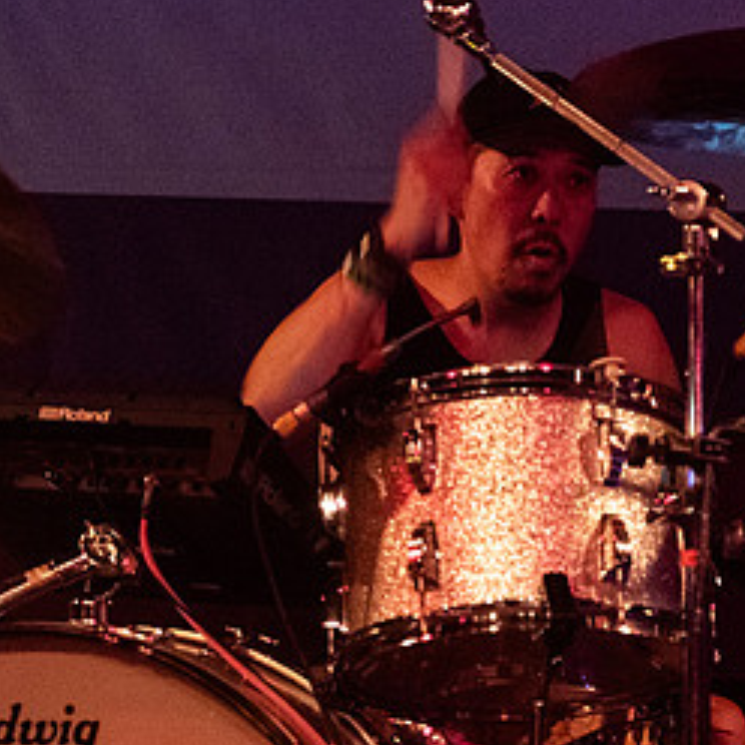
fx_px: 4115
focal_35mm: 169
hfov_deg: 10.3
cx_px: 739
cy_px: 424
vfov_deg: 10.3
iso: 6400
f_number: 3.2
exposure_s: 1/80
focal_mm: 70
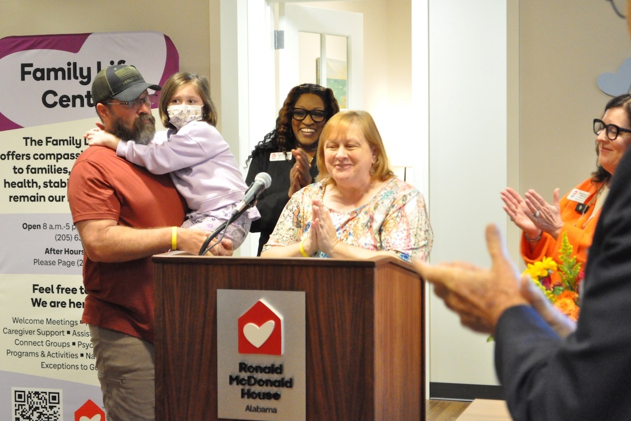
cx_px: 315
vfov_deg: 18.0
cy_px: 210
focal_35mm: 76
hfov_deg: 26.6
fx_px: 1332
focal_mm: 50
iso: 6400
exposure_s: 1/60
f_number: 5.6
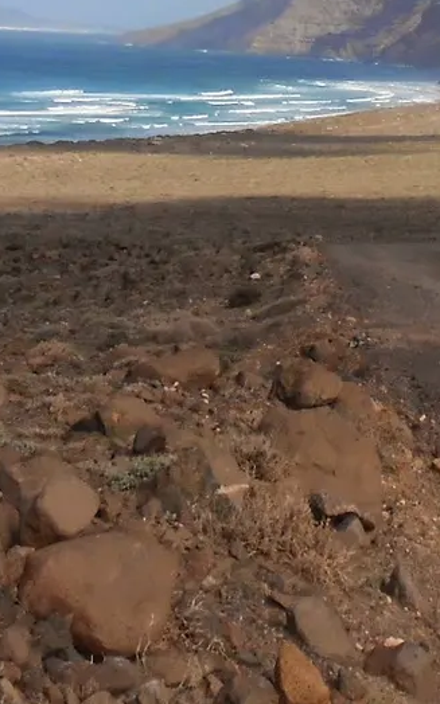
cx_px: 553
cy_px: -97
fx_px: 1940
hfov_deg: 12.6
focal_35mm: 101
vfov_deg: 19.6
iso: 80
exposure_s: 1/1250
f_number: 3.5
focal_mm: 4.6
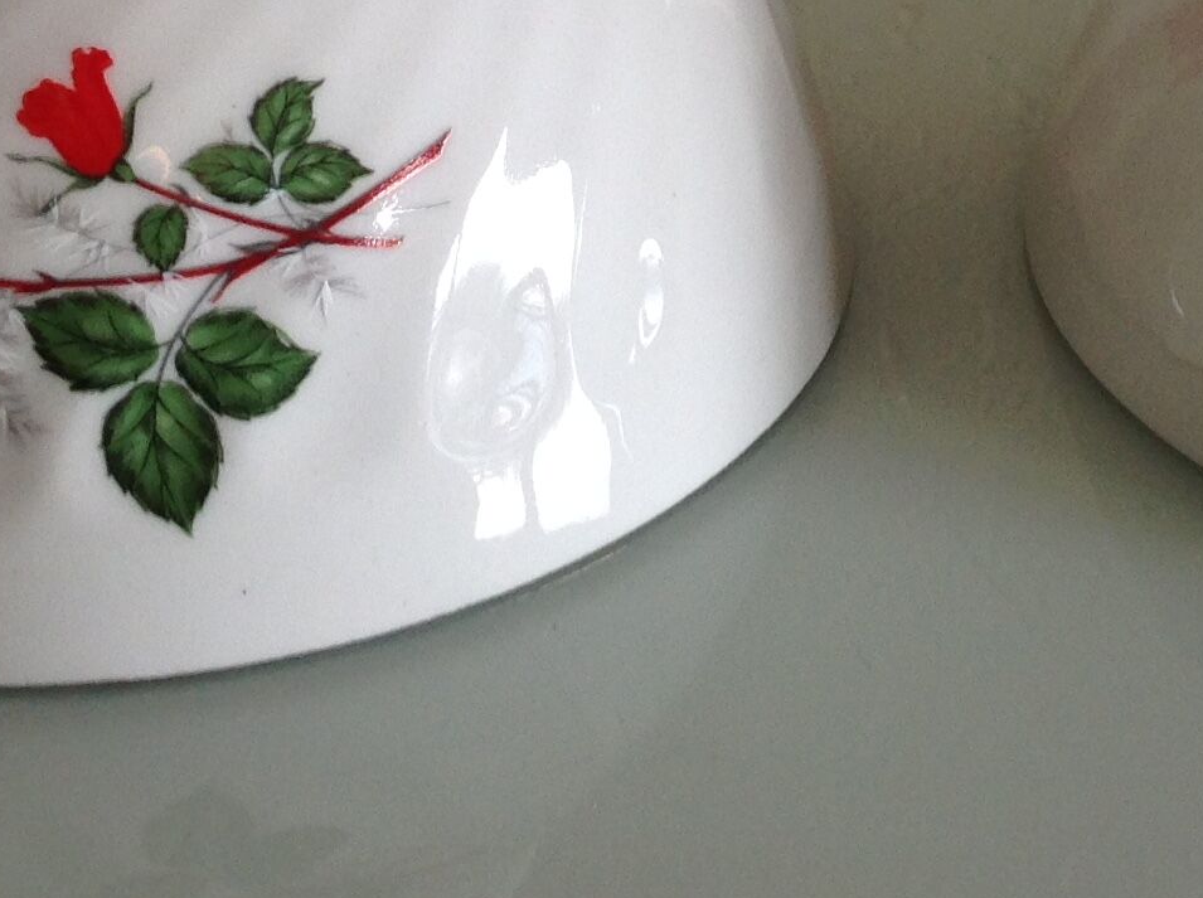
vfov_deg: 15.2
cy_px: -33
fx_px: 3296
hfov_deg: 20.5
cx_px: 896
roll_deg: -1.0
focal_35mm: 95
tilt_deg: -26.6
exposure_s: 1/40
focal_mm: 4.28
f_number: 2.4
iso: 64
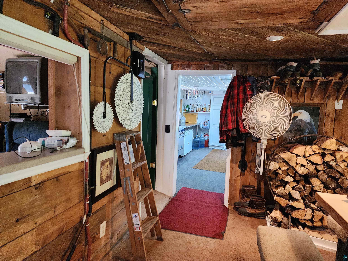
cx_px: 174
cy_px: 130
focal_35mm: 23
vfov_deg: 58.9
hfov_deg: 73.9
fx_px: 231
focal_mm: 6.4
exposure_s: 1/120
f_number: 1.8
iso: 800
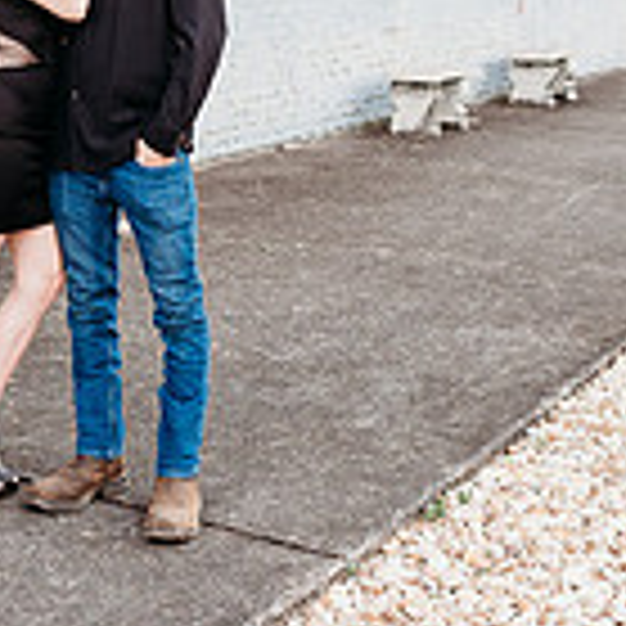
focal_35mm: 85
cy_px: -52
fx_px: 1739
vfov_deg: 19.6
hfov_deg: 20.3
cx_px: 176
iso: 250
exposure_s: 1/640
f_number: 2.8
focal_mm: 24
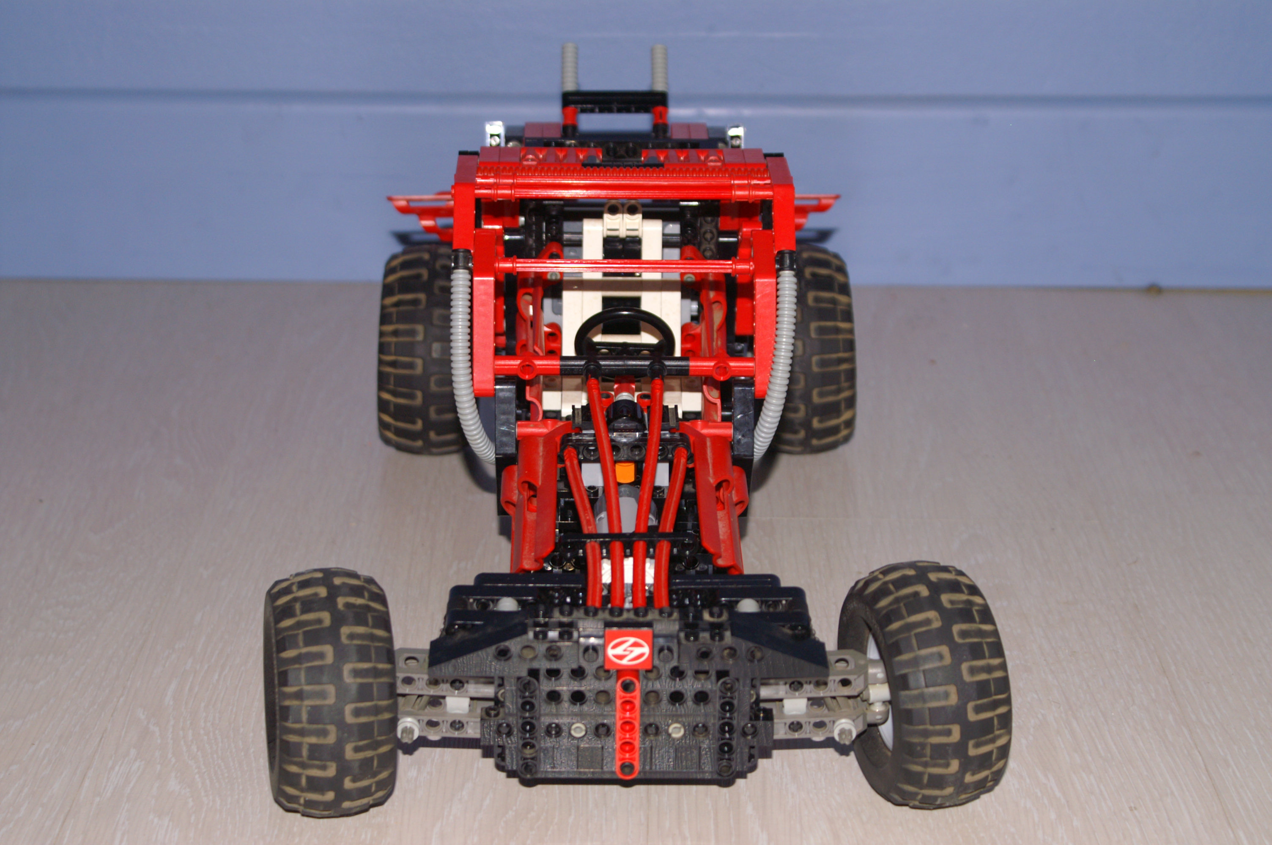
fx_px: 2648
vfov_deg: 18.1
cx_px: 636
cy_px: 422
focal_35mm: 75
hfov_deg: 27.0
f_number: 5.6
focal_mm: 50
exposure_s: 1/100
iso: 400
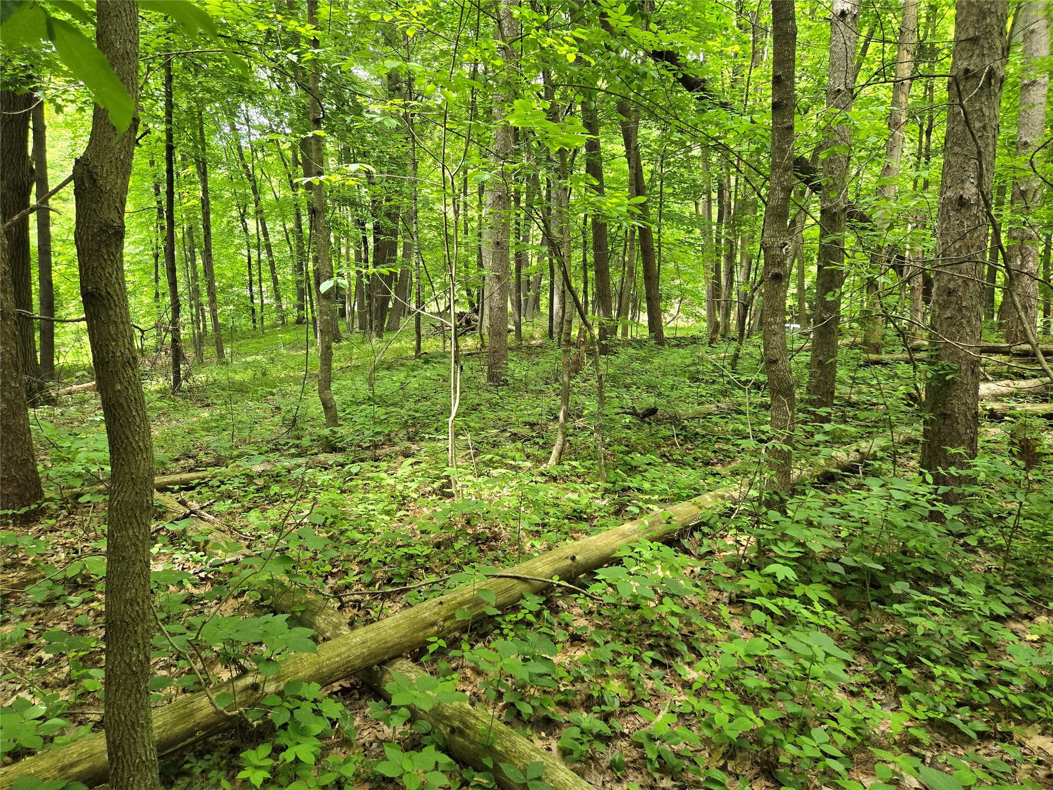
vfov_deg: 58.9
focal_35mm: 23
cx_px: 526
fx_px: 700
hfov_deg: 73.9
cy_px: 395
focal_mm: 5.4
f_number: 1.8
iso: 160
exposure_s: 1/180
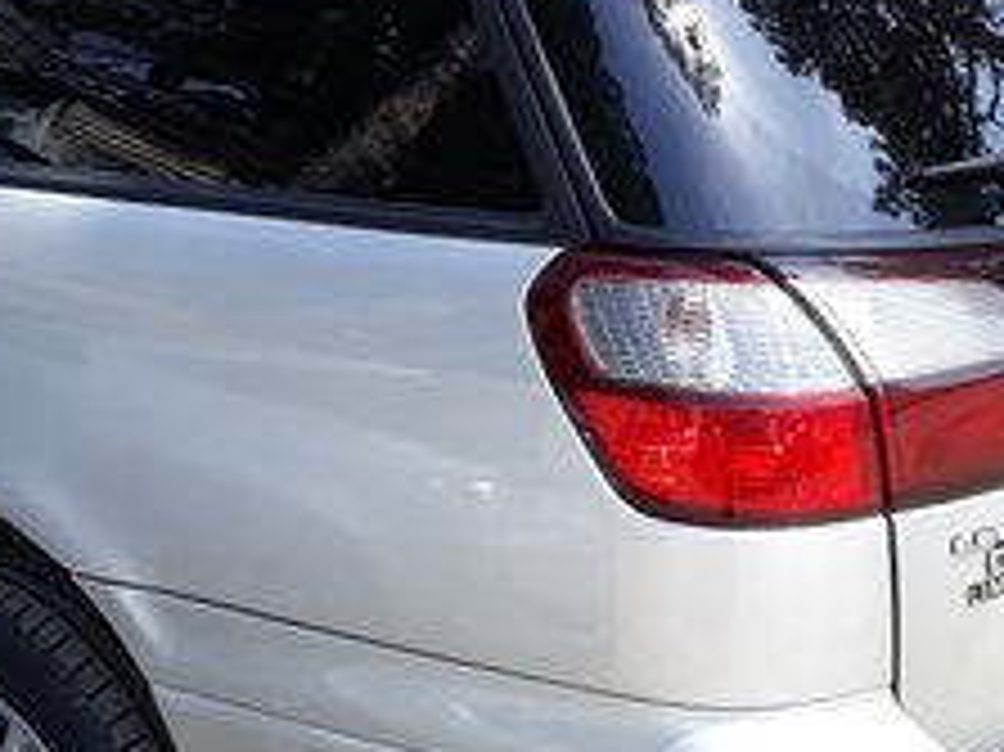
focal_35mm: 97
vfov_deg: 15.2
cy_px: 203
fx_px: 2812
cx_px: 9
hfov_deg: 19.7
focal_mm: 3.71
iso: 40
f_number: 1.7
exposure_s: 1/424
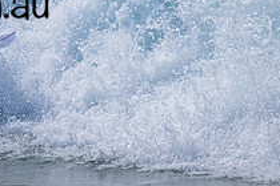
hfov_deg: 1.6
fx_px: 9900
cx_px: -92
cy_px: -13
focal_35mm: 1273
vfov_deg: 1.1
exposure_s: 1/2000
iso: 320
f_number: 11
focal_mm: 460
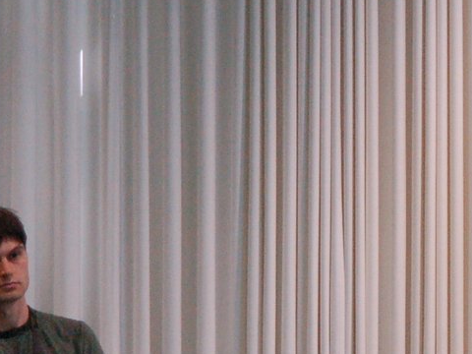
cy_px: 344
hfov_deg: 6.4
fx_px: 4091
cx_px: 927
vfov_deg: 4.9
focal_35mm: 300
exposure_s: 1/125
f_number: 3.5
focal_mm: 50
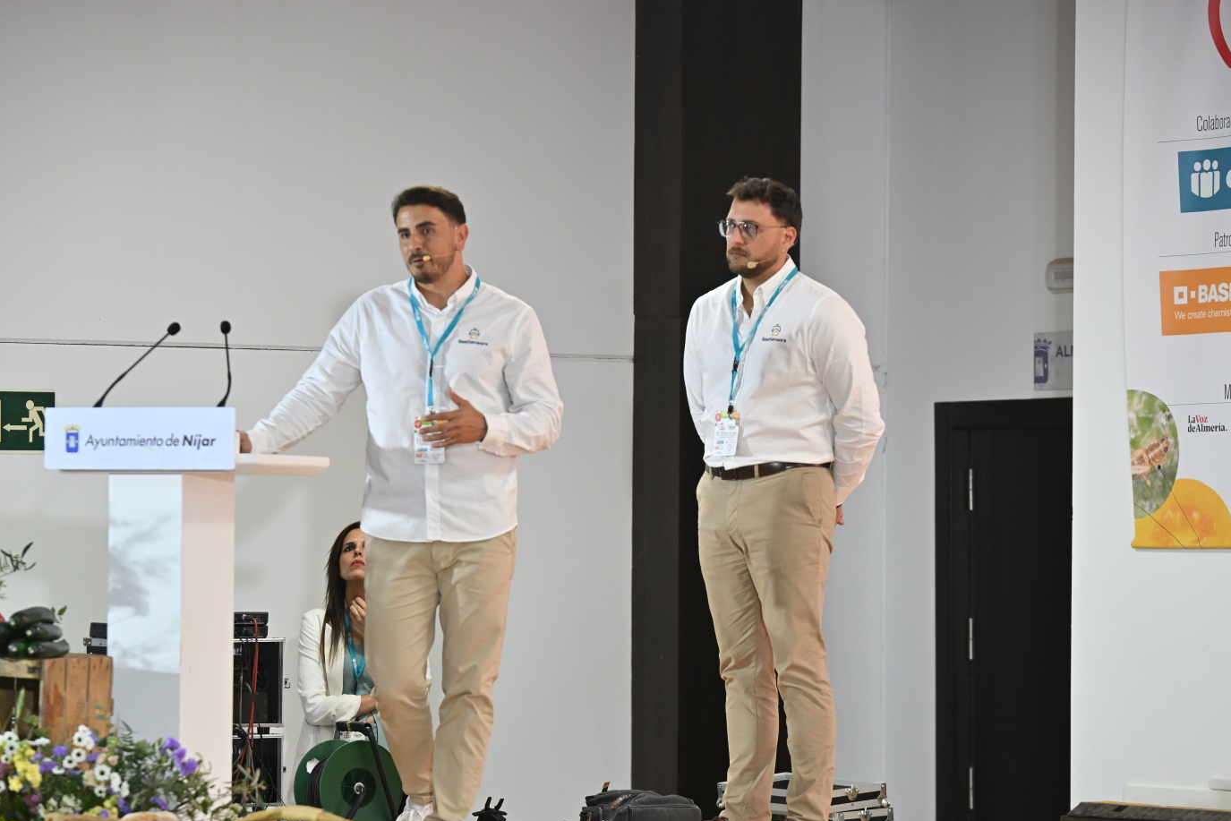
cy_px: 476
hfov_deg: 12.9
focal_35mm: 159
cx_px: 552
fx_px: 5437
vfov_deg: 8.6
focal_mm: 135
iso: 2000
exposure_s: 1/160
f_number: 4
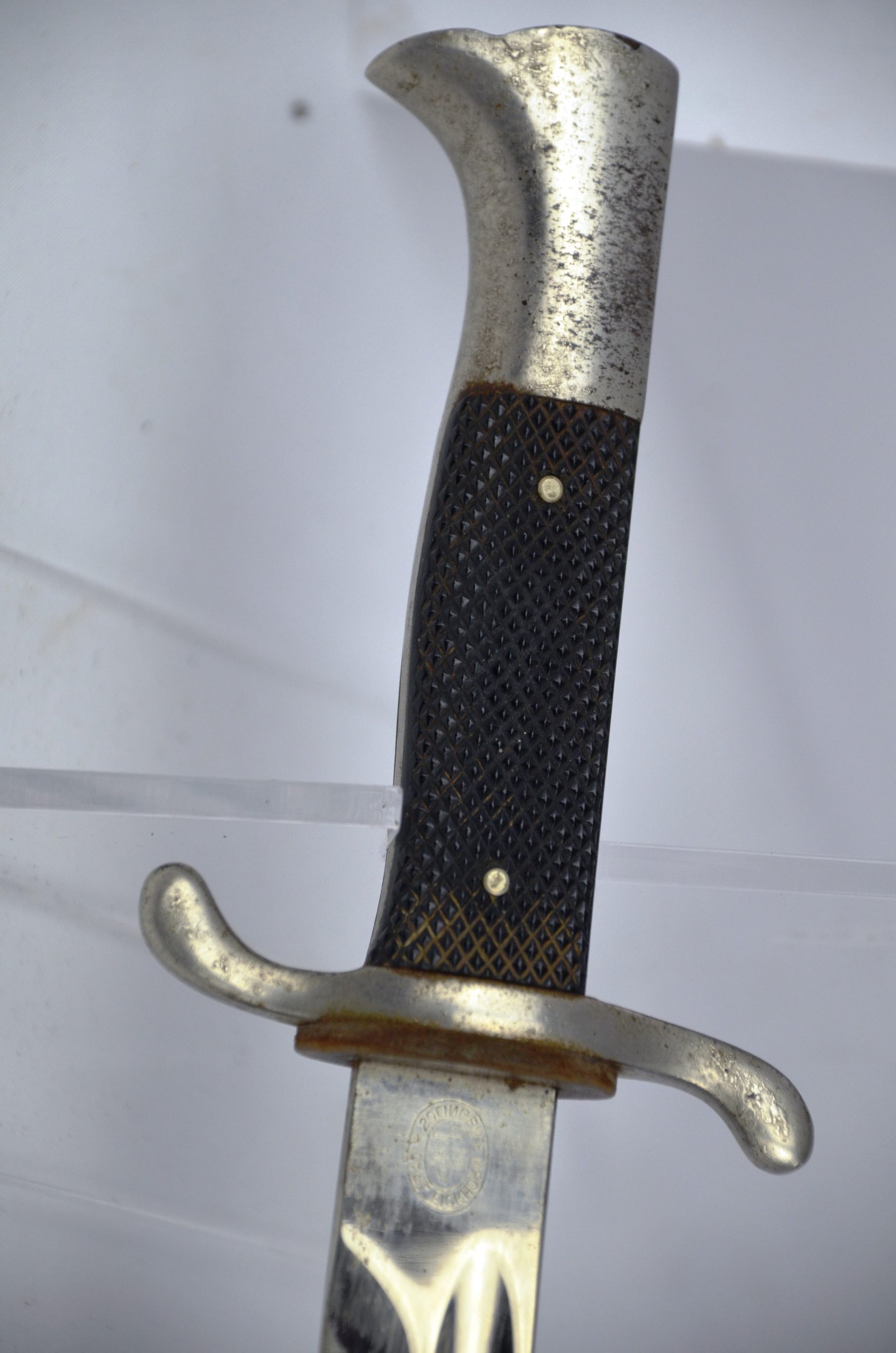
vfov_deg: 10.2
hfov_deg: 6.8
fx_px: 7592
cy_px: 676
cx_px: 448
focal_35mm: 202
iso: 640
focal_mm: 135
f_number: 5.6
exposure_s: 1/250
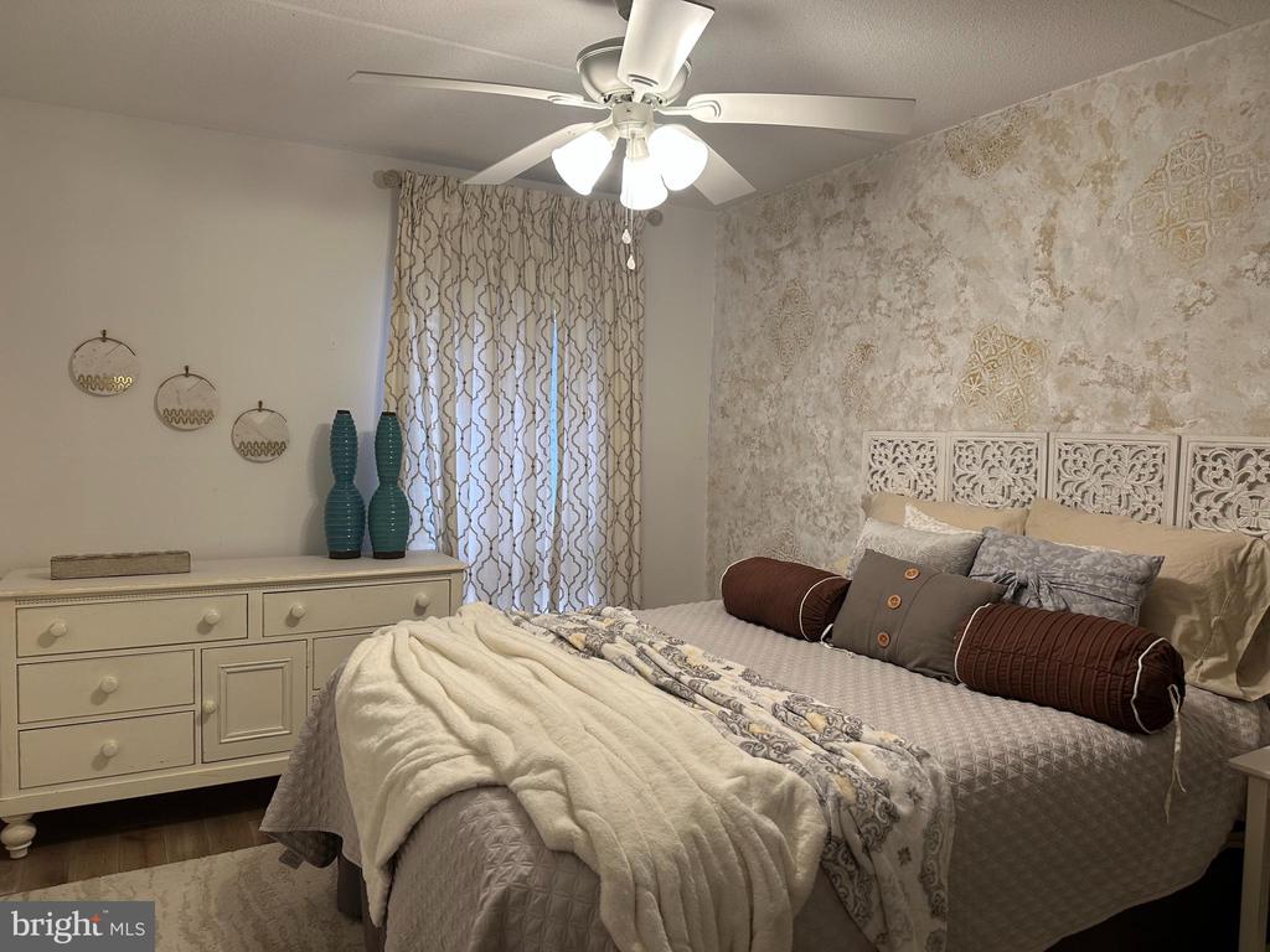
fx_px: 881
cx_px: 635
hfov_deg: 71.6
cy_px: 476
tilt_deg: -3.5
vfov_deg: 56.8
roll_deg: -0.6
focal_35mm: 24
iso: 125
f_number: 1.78
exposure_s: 1/60
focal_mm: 6.86
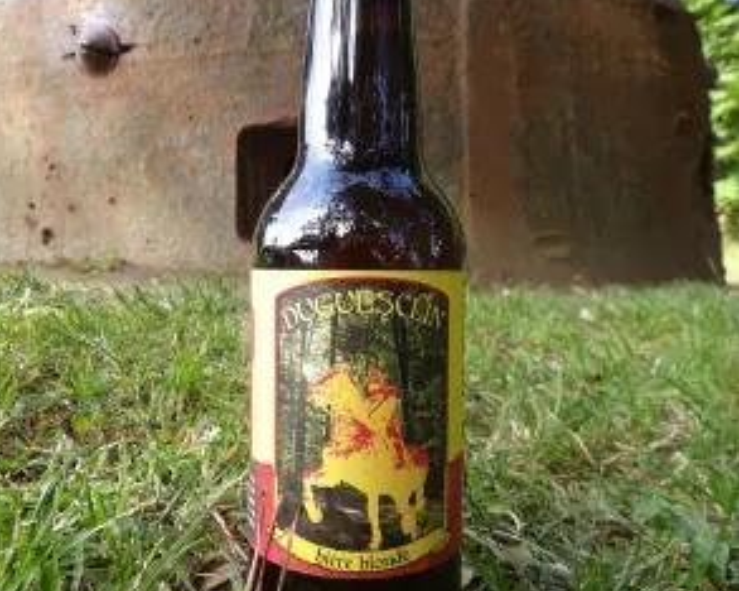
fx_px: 699
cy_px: 278
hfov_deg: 55.7
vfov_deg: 45.7
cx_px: 363
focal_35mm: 32
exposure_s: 1/94
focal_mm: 4.3
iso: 100
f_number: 3.2
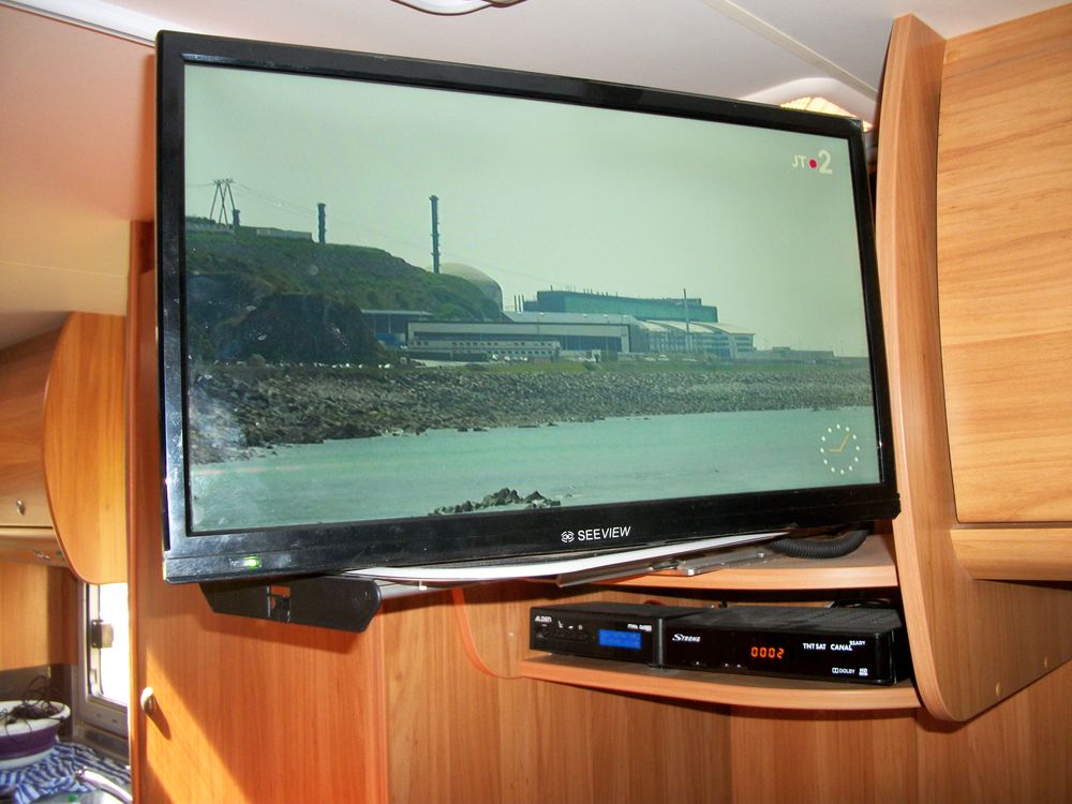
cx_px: 536
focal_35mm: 32
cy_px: 402
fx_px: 991
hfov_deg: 56.8
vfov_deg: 44.2
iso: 160
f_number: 2.9
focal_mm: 5.7
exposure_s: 1/30
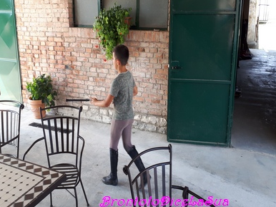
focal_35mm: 28
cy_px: 100
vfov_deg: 49.7
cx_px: 140
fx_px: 223
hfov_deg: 63.5
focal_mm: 3.6
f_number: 1.9
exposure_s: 1/100
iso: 40
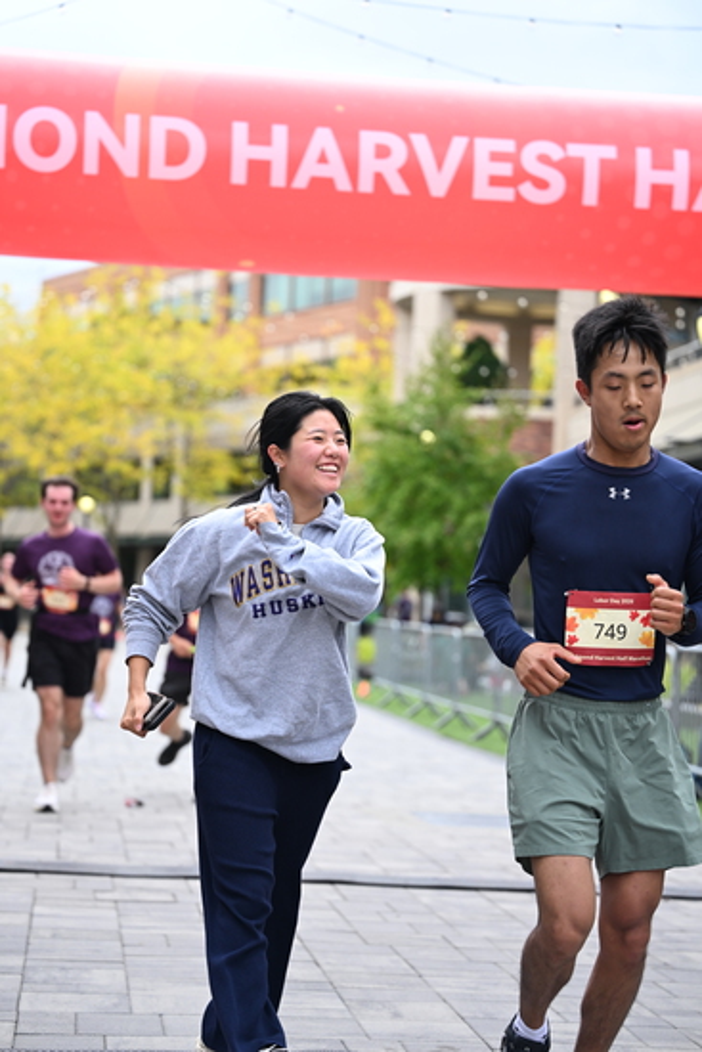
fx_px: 2251
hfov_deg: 17.7
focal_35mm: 77
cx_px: 351
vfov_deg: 26.3
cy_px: 526
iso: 640
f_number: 2.8
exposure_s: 1/2000
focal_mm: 77
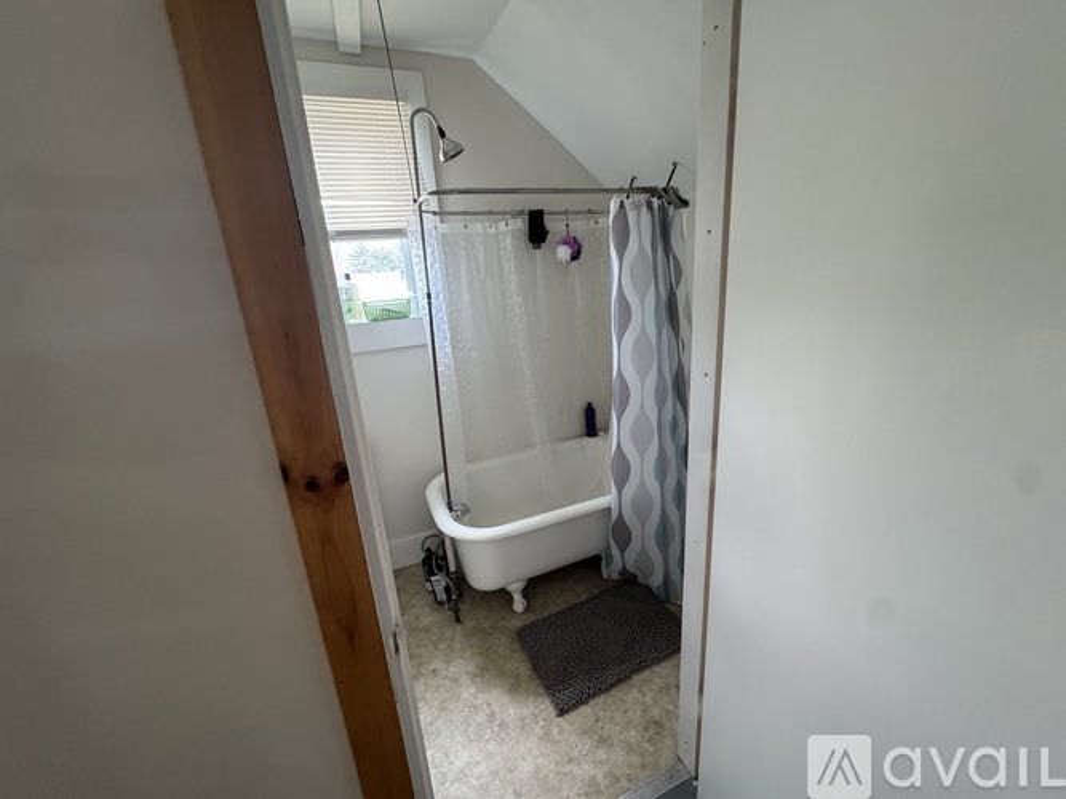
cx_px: 533
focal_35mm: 14
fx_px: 431
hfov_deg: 102.1
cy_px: 400
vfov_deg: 85.7
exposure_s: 1/78
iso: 320
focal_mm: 2.22
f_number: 2.2
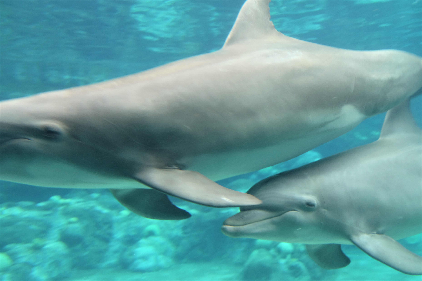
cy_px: 140
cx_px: 211
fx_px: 410
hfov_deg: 54.4
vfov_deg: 37.9
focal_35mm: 35
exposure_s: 1/60
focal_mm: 23.3
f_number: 3.2
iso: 500
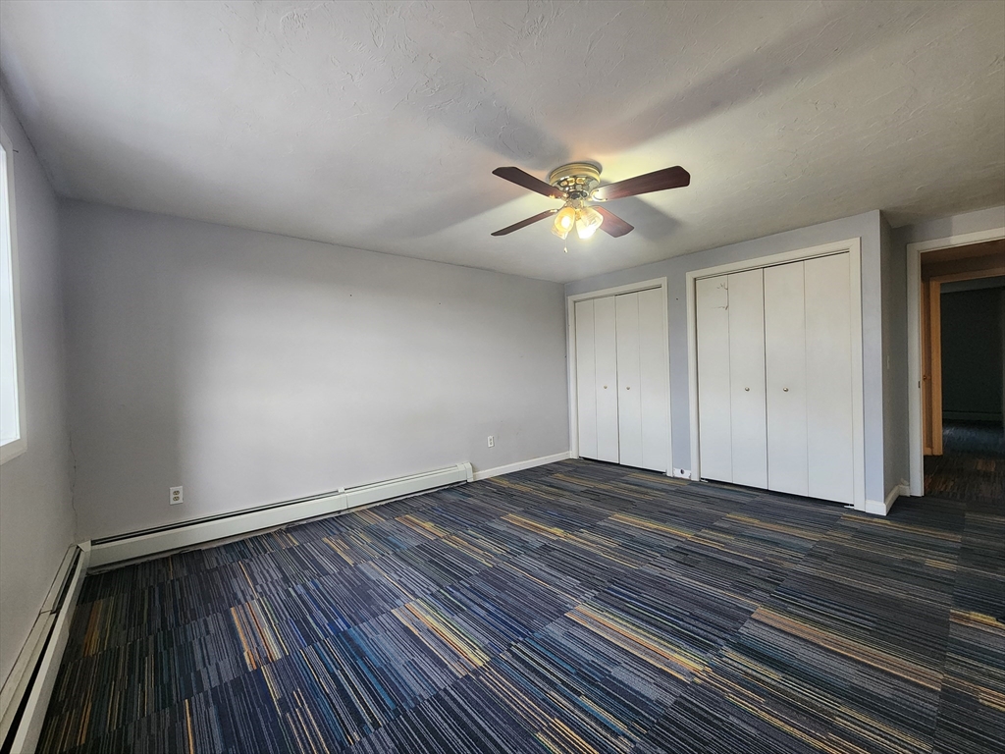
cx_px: 502
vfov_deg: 89.9
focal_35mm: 13
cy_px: 377
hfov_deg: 106.2
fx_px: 377
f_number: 2.2
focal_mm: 2.2
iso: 320
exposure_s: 1/60
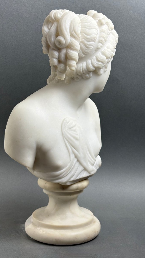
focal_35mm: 57
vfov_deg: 36.6
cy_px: 129
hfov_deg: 21.1
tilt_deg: -5.1
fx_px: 390
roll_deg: -1.1
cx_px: 69
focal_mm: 5.96
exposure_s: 1/100
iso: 40
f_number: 1.6
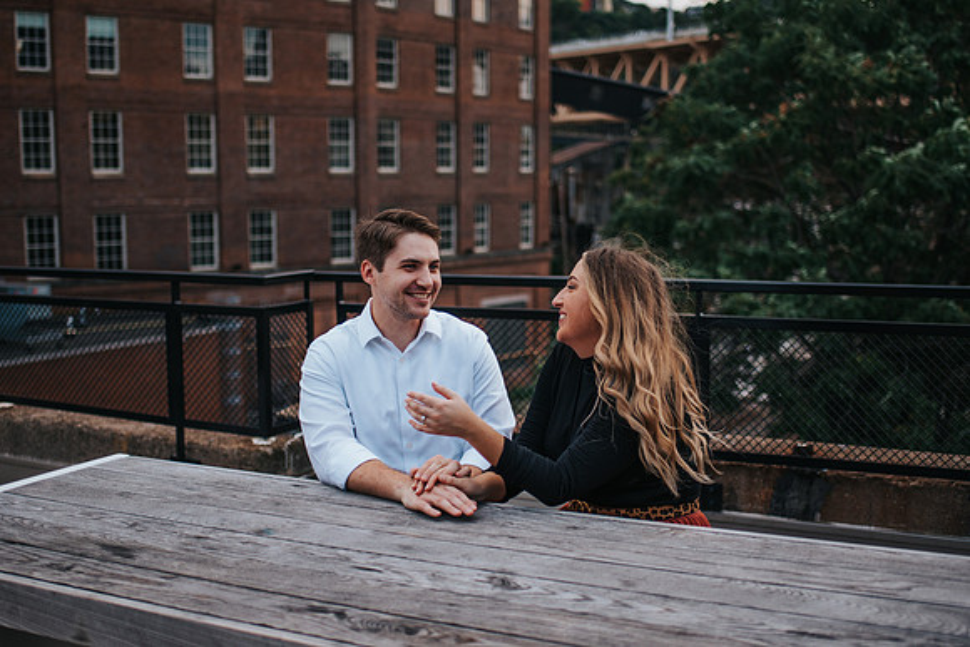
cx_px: 463
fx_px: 1191
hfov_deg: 44.3
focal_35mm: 44
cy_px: 327
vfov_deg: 30.4
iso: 200
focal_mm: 35
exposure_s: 1/800
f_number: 1.8
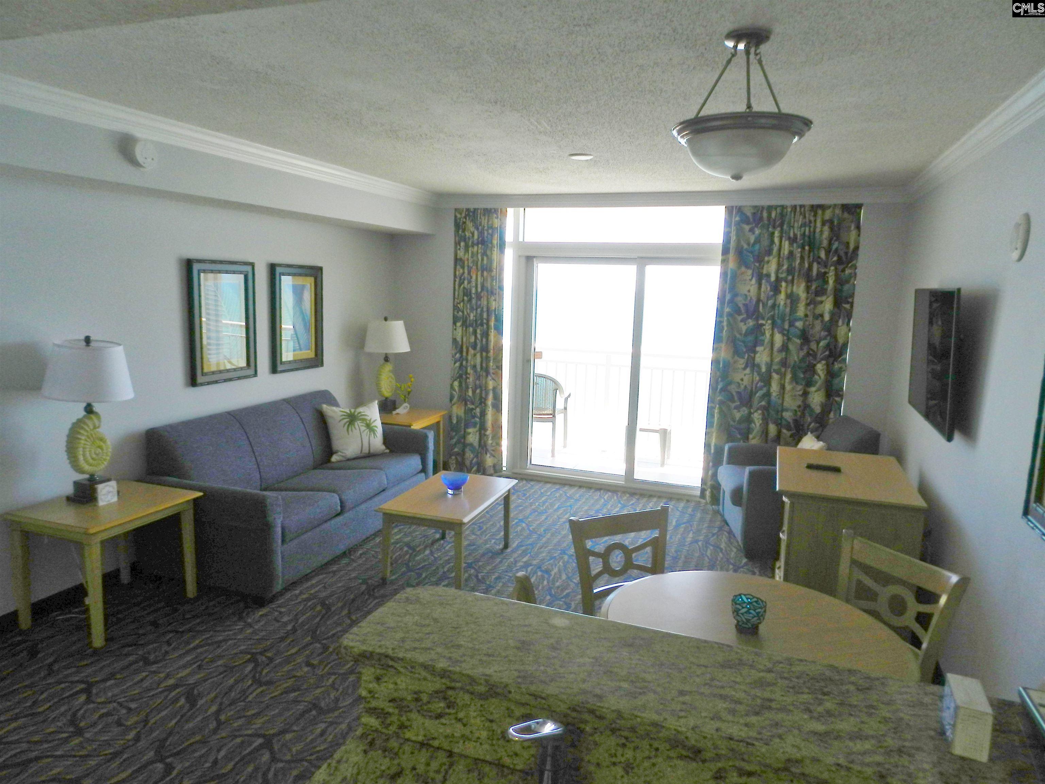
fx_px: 694
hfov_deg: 73.9
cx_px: 522
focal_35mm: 23
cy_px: 392
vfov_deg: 58.9
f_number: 3.4
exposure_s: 1/160
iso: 160
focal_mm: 4
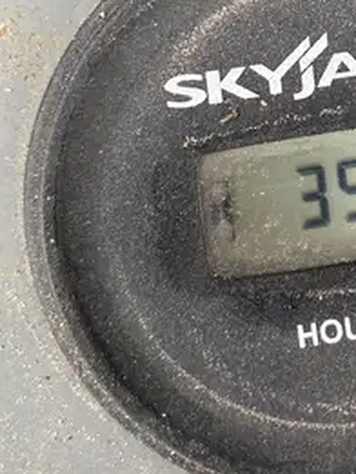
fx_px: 1000
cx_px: 420
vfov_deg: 25.1
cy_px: -21
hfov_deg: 19.1
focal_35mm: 73
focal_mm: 4.25
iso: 125
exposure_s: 1/95
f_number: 1.8
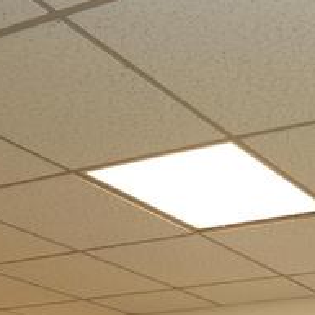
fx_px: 741
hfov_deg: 21.0
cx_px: 447
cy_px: 518
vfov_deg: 19.6
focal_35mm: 72
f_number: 4
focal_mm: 16
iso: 640
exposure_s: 1/60
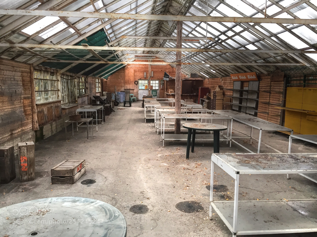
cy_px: 118
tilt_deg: -4.9
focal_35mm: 29
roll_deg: -0.2
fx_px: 265
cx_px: 158
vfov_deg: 48.2
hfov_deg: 61.7
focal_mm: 4.15
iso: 64
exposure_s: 1/33
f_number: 2.2
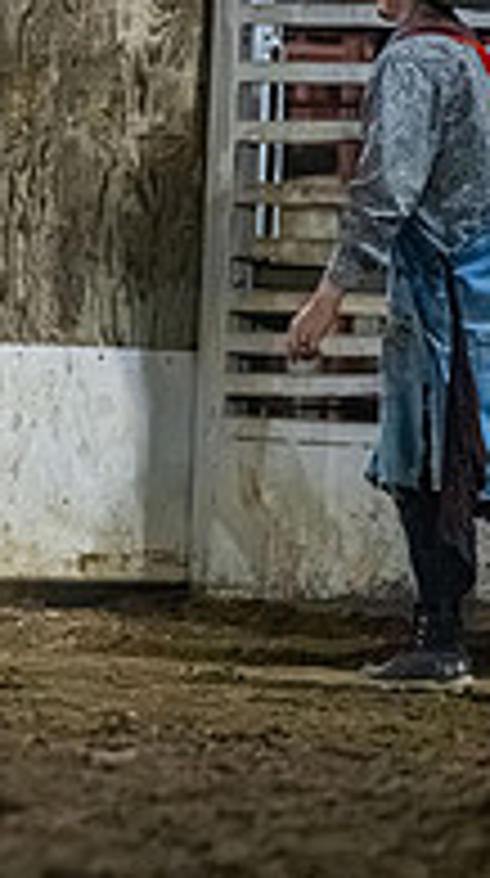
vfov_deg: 3.7
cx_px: -708
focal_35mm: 591
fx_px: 13717
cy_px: 88
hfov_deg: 2.0
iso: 6400
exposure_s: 1/800
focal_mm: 180
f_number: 2.8
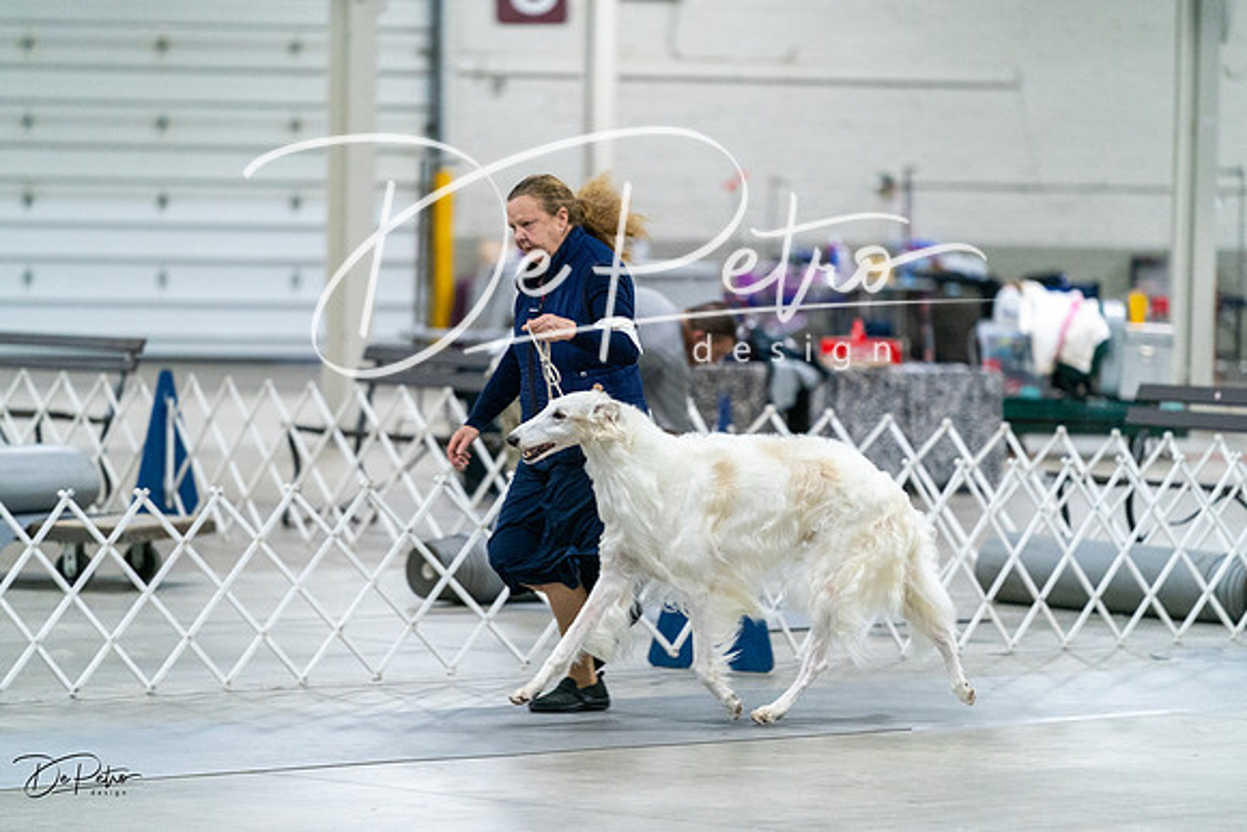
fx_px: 6929
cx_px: 624
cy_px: 416
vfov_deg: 6.9
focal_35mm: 200
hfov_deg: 10.3
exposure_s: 1/250
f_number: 2.8
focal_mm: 200
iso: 5000
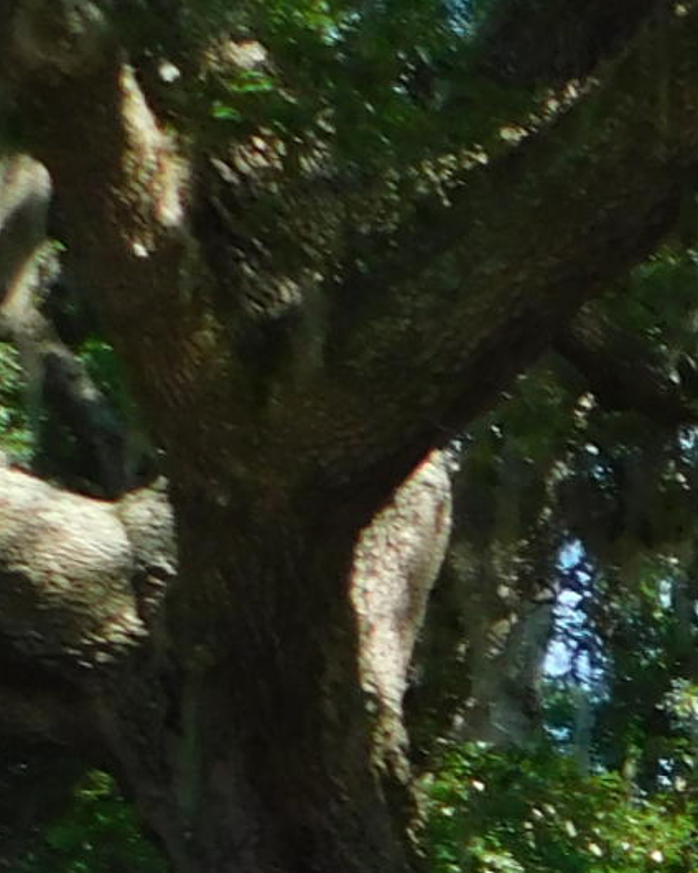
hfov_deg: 6.7
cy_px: 1851
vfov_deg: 9.0
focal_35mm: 199
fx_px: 5139
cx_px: 2451
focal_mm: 6.3
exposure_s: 1/320
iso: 125
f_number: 3.5
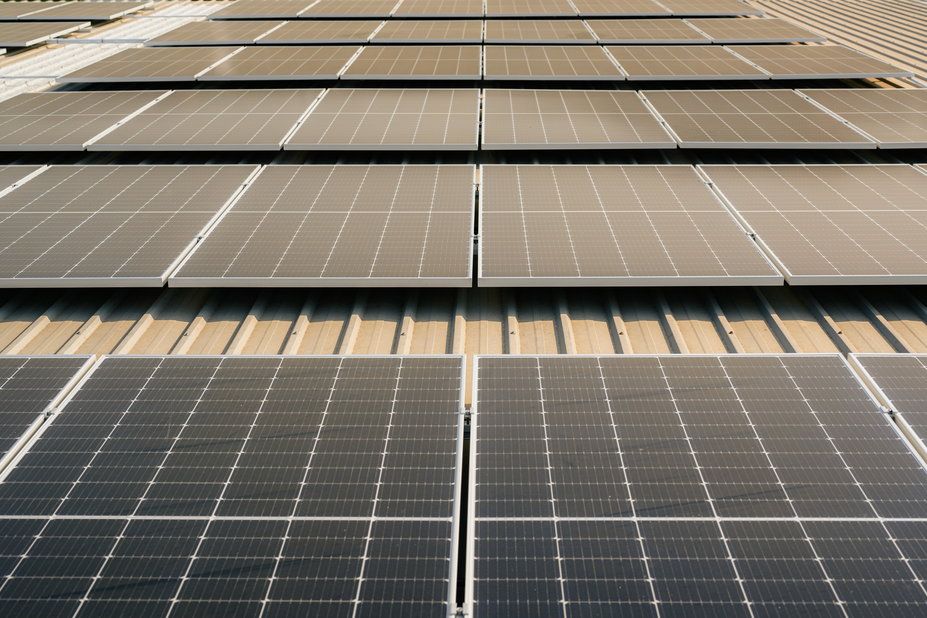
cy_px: 309
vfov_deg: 27.0
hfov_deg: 39.6
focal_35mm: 50
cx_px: 464
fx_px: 1287
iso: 80
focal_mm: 50
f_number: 5.6
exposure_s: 1/320
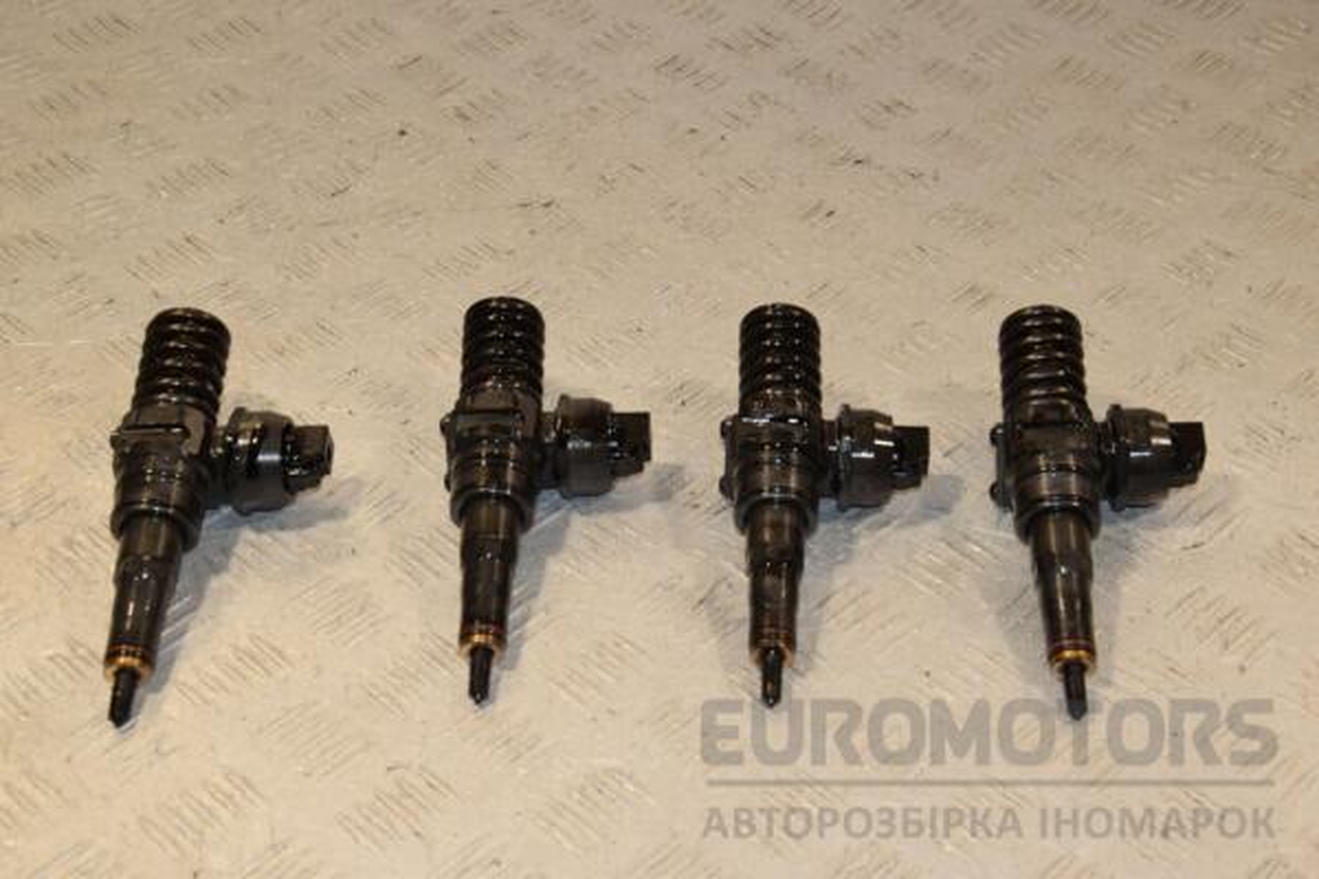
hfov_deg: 31.9
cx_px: 660
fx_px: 2308
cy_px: 440
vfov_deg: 21.6
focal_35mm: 63
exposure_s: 1/200
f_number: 9
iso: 800
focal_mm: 42
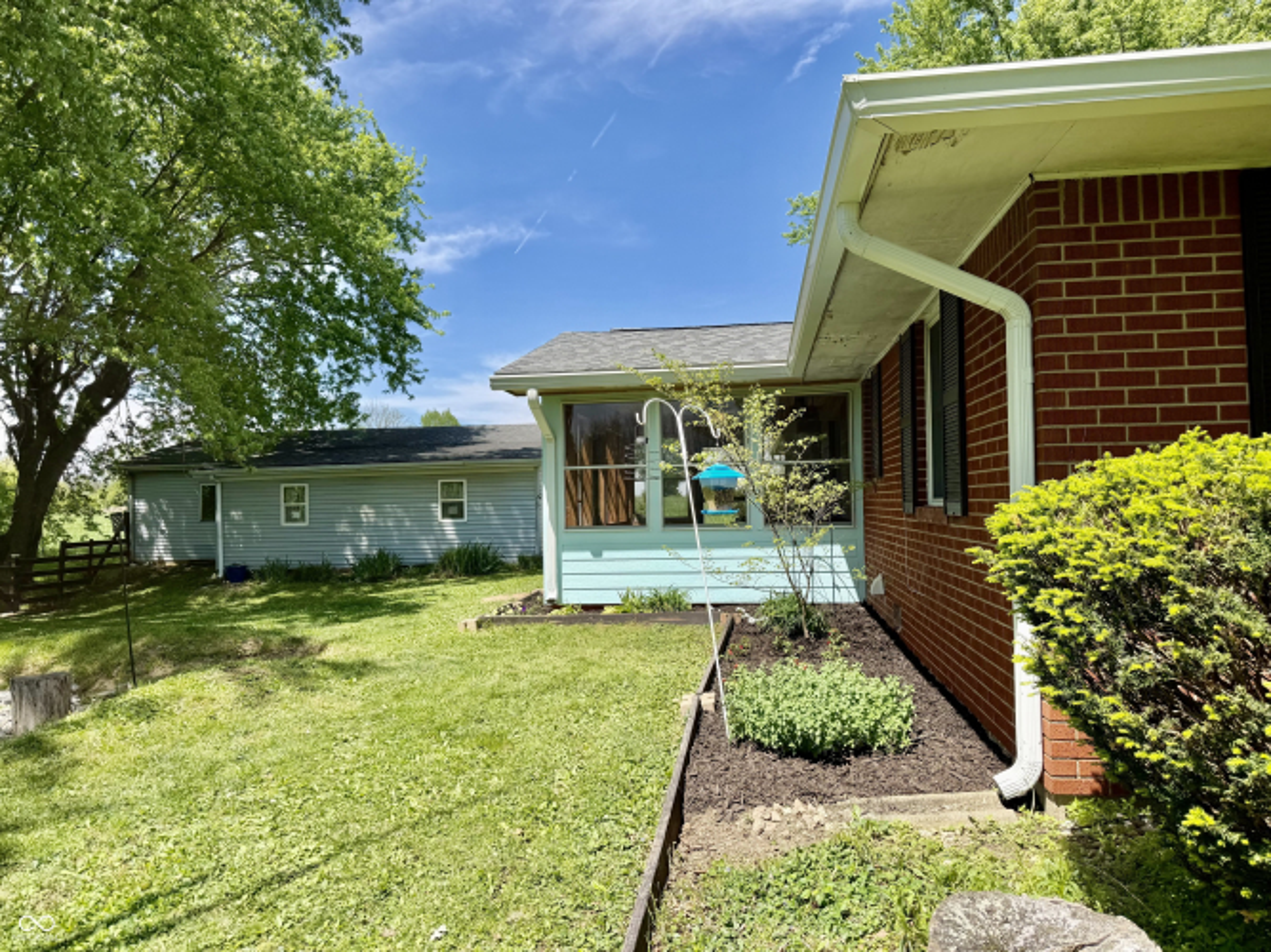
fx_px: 881
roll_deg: +2.1
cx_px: 636
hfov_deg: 71.6
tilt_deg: -1.0
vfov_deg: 56.8
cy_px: 476
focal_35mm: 24
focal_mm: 6.76
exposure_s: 1/2703
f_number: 1.78
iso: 80
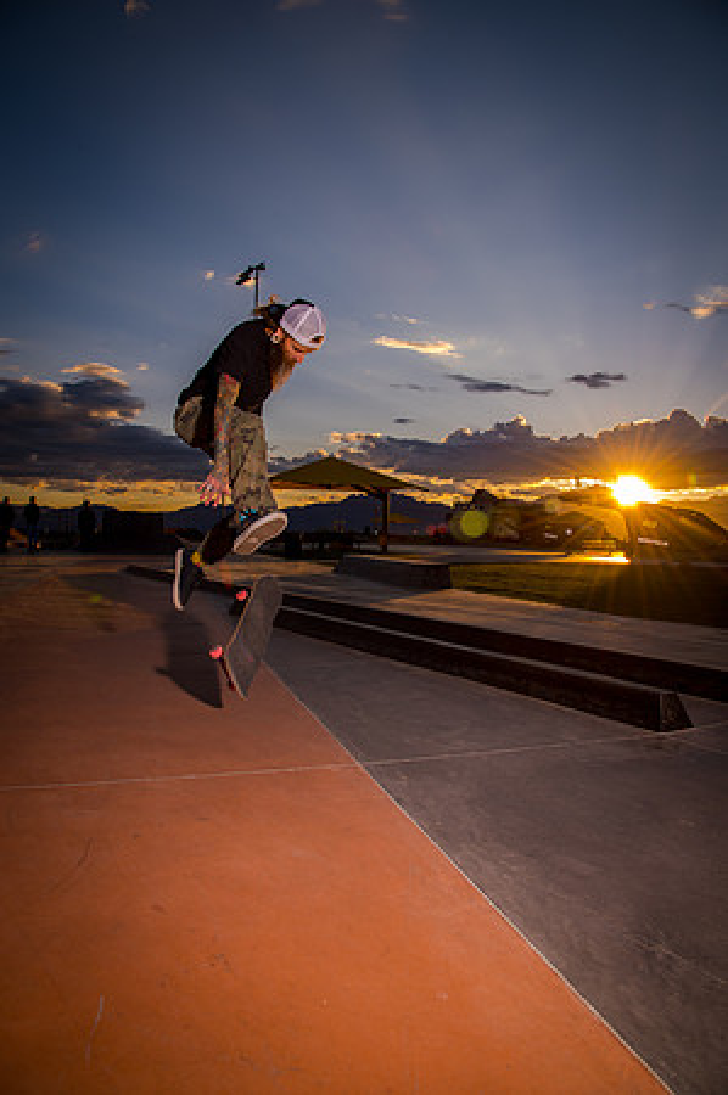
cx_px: 364
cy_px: 548
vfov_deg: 73.8
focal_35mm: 24
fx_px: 730
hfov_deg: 53.0
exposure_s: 1/320
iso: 200
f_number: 9
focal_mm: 24
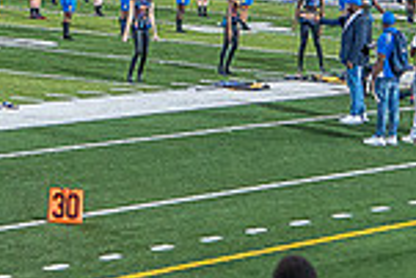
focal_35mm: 238
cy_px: -154
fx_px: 2753
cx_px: 135
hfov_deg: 8.6
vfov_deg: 5.7
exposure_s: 1/200
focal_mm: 62
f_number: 4
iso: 2000
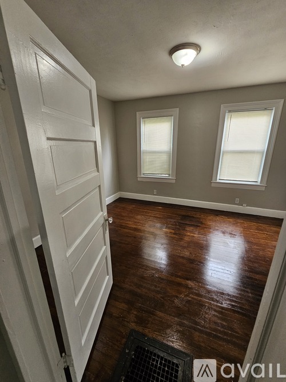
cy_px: 191
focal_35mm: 13
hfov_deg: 89.9
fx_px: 143
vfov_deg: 106.2
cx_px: 143
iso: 250
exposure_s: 1/60
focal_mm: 2.2
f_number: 2.2
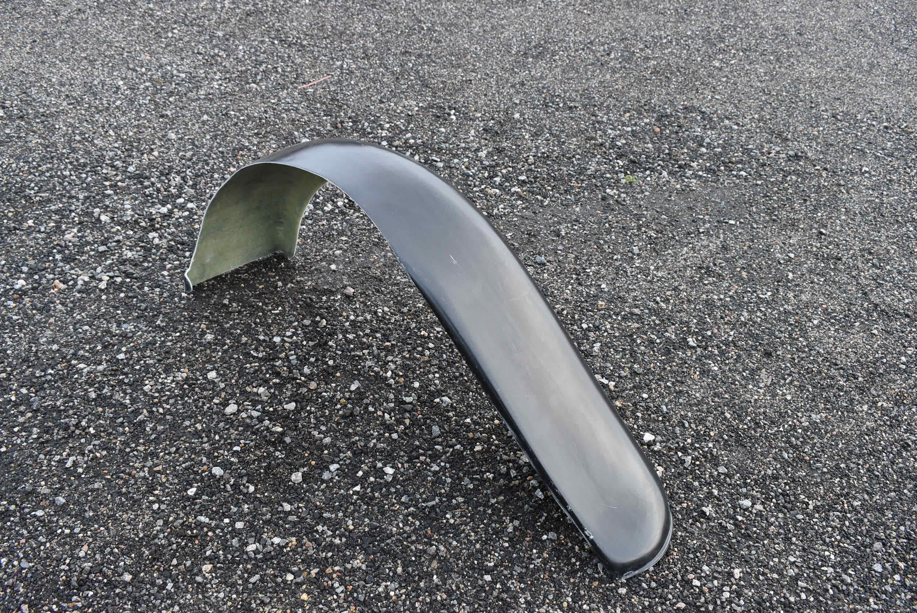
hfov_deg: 55.1
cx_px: 458
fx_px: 879
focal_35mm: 34
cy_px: 306
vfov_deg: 38.4
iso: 1250
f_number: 7.1
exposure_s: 1/200
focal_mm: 23
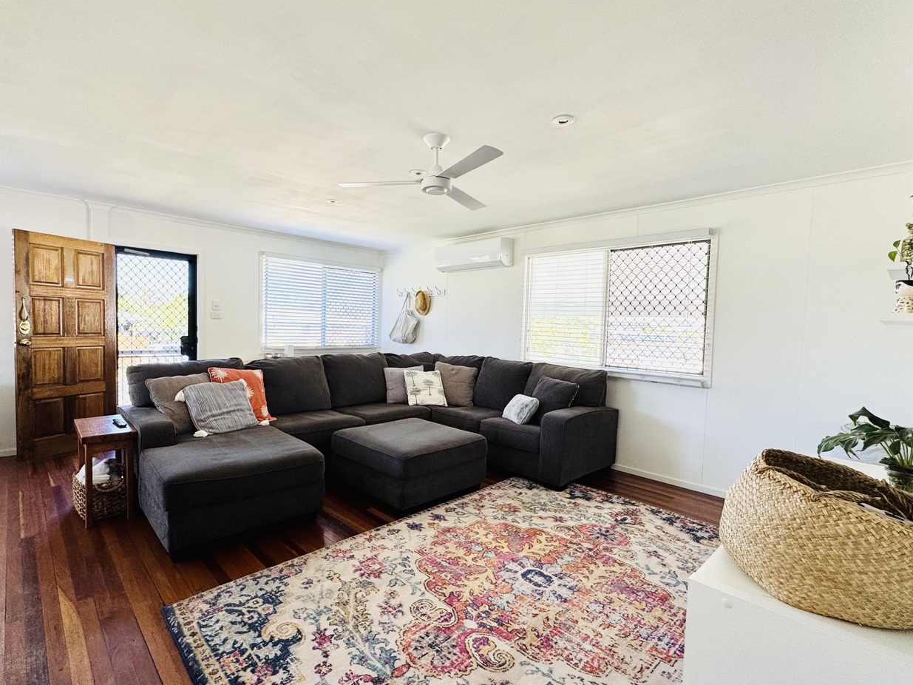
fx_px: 448
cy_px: 350
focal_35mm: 17
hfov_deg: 90.9
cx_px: 424
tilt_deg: -3.9
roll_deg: -1.8
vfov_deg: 74.7
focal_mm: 2.22
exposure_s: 1/99
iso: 80
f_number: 2.2
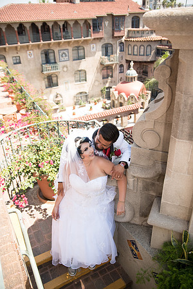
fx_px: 225
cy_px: 144
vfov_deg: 65.5
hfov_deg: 46.4
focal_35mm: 28
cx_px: 96
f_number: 2.8
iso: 100
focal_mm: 28
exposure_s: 1/320
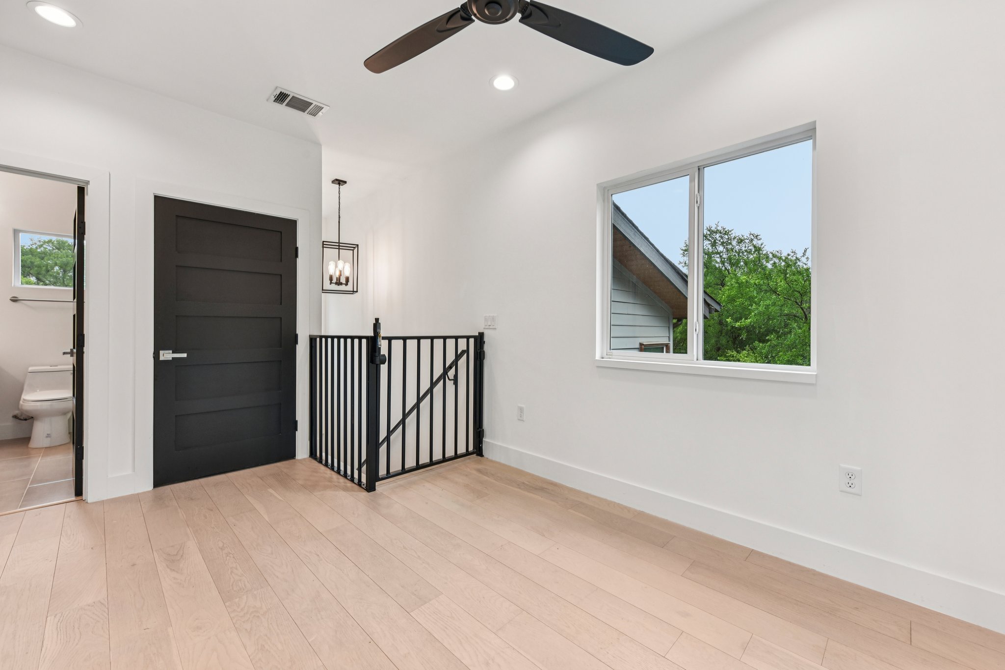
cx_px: 502
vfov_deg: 81.2
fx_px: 391
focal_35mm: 14
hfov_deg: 104.3
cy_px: 335
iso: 100
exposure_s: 1/15
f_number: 8
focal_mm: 14
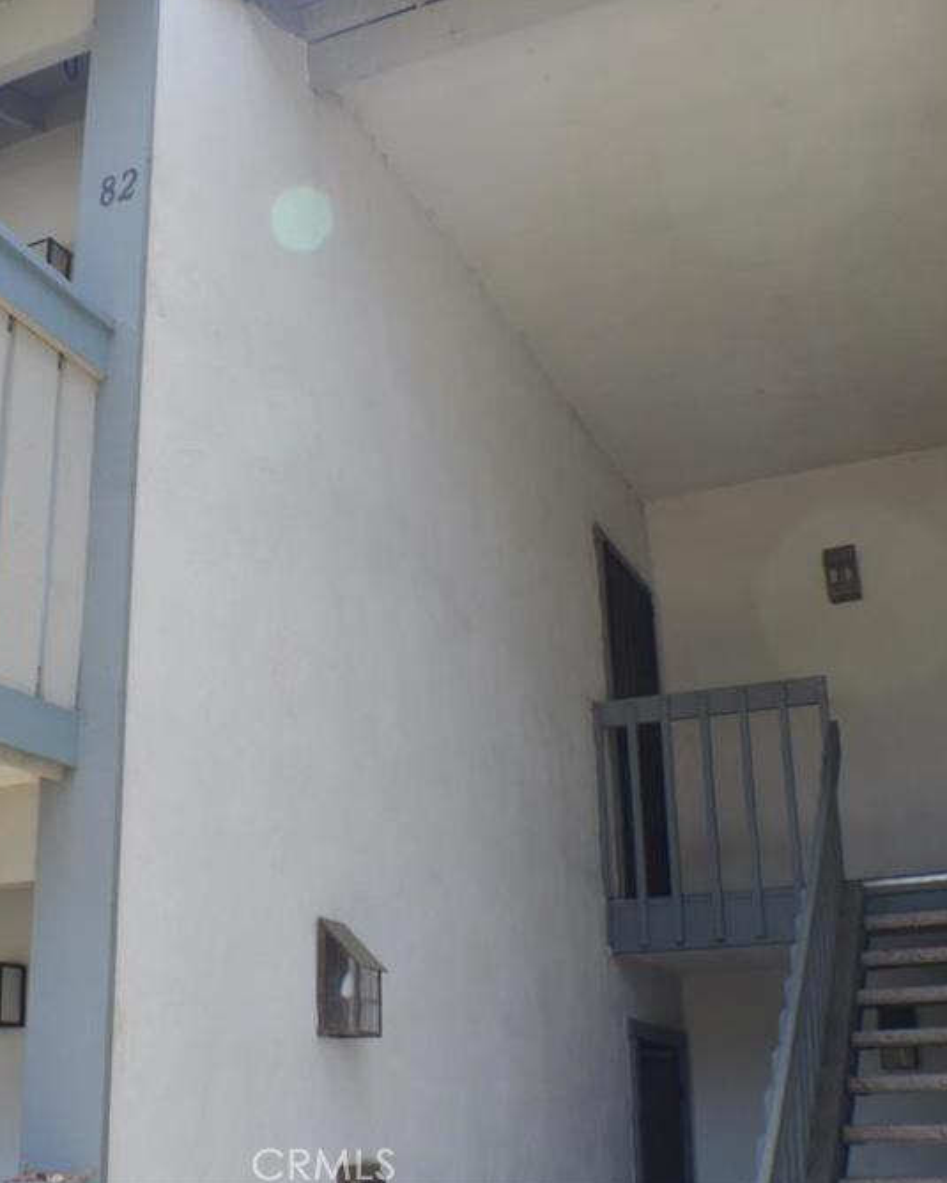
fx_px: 1961
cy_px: 588
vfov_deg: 33.6
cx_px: 269
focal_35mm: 56
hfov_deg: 26.9
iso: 200
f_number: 5.6
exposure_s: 1/125
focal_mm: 26
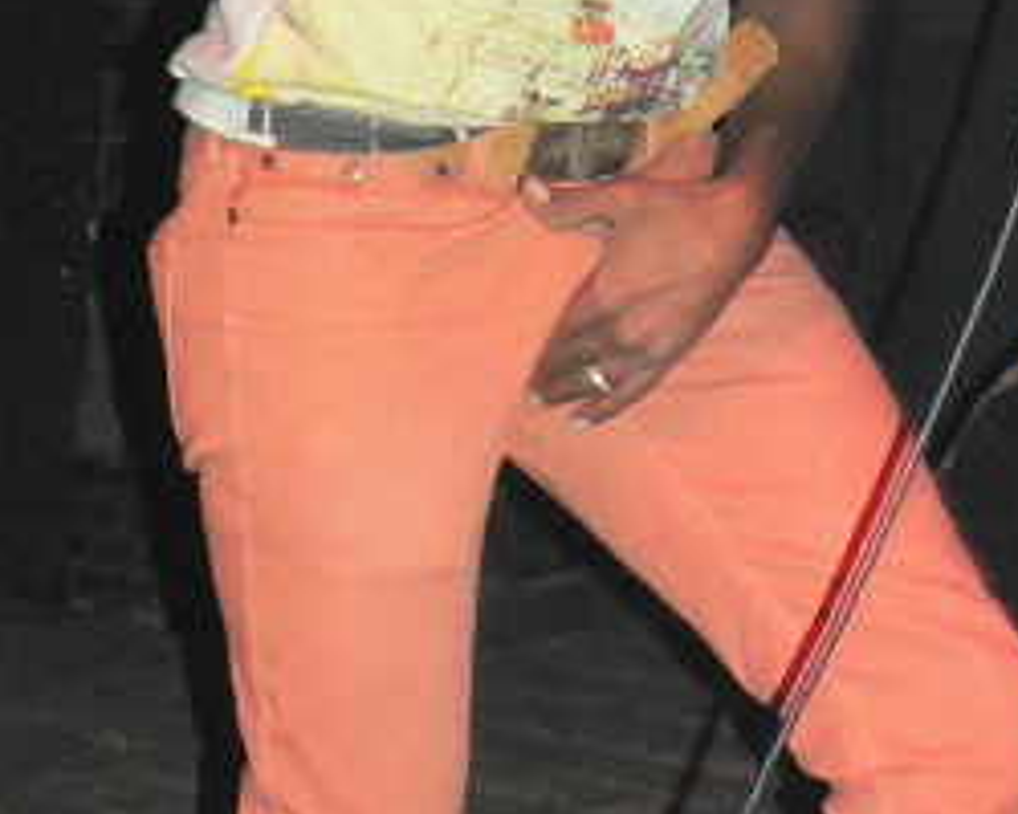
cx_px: 749
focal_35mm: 82
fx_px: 2471
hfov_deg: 23.1
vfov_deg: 17.9
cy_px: -134
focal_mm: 6
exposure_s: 1/60
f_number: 2.8
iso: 400
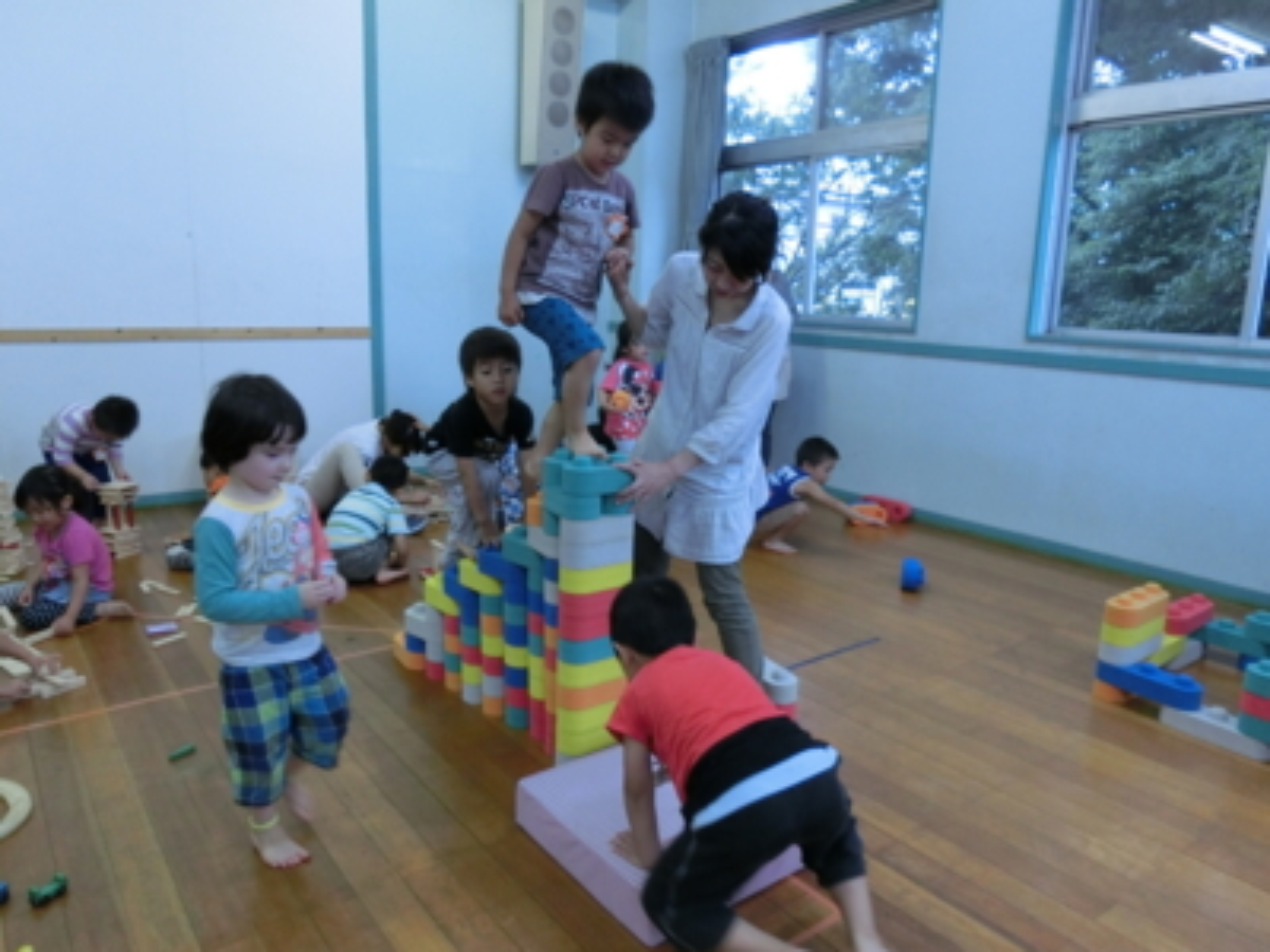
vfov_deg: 54.9
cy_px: 476
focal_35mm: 25
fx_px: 917
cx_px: 635
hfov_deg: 69.4
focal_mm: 4.5
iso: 400
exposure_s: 1/50
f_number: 3.5
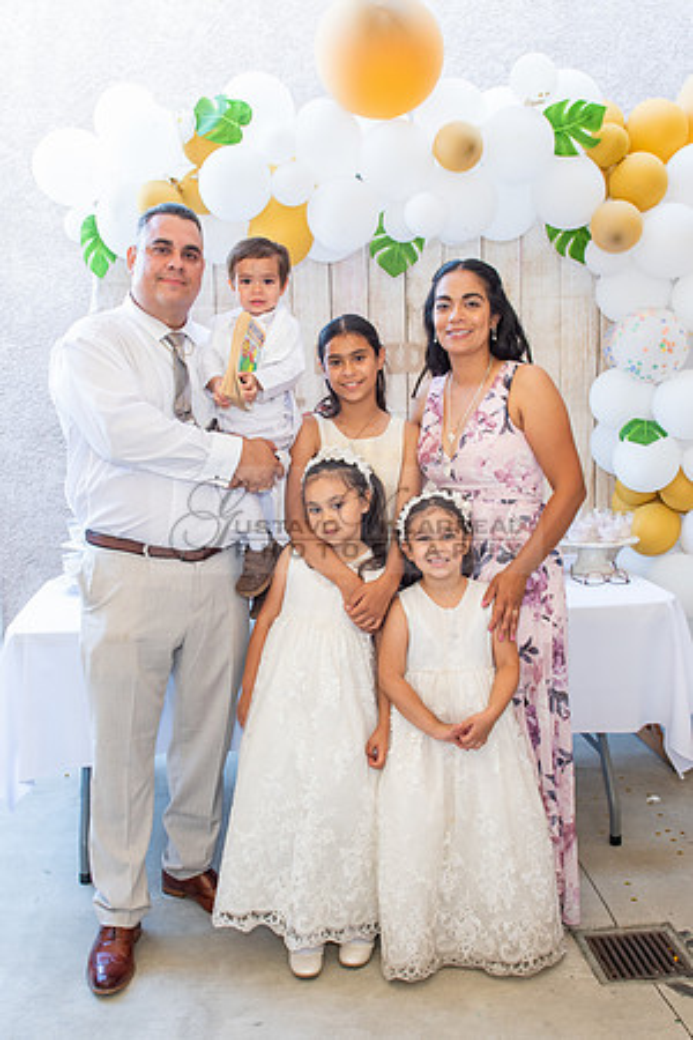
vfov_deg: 52.9
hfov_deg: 36.7
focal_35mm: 36
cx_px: 324
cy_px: 520
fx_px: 1046
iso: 500
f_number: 4.5
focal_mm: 24
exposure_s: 1/80
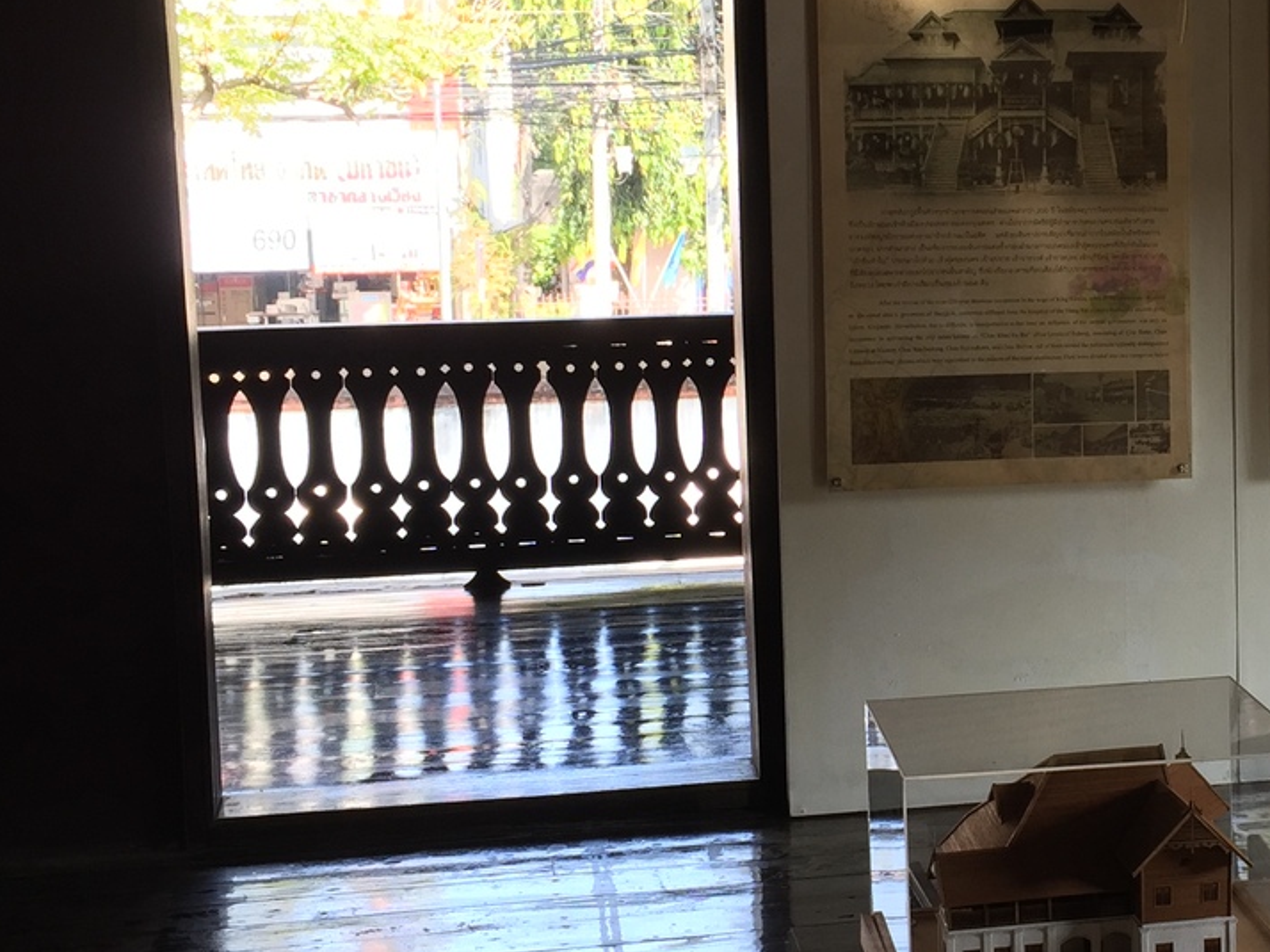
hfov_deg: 28.9
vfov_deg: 22.6
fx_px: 2384
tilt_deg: -7.0
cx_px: 1097
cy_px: 404
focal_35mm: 65
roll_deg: +0.1
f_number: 2.2
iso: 32
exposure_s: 1/60
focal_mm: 4.15
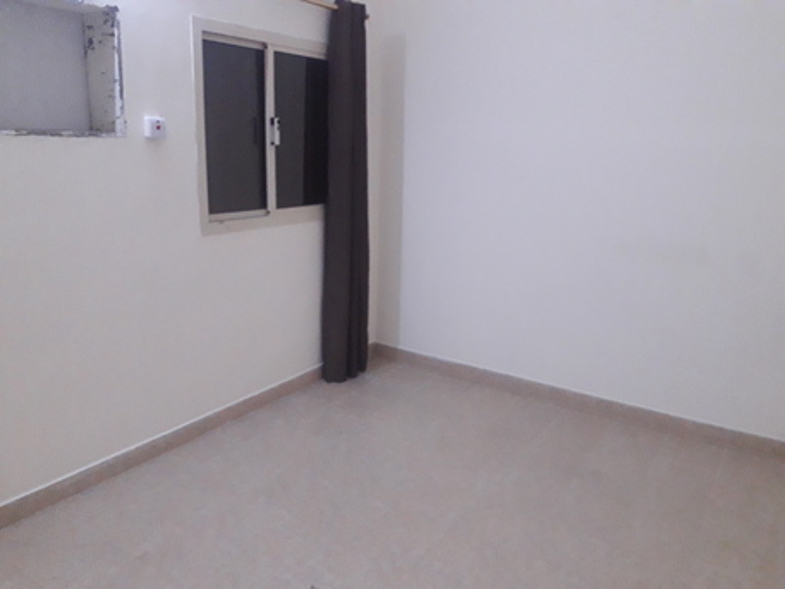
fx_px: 612
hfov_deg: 65.3
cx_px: 392
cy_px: 294
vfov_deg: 51.4
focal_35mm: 27
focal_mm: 3.6
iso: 500
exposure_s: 1/25
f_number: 1.9
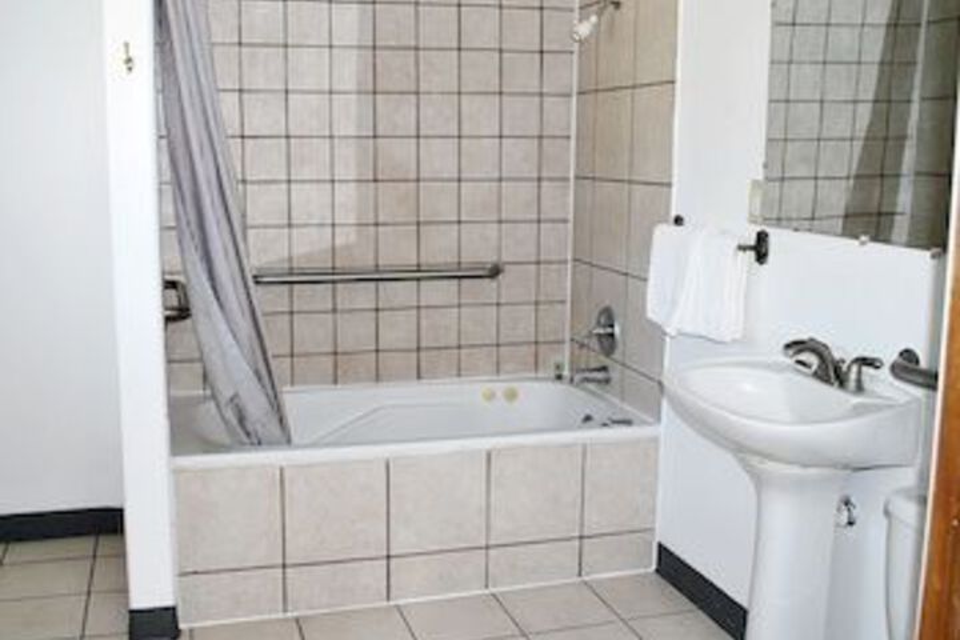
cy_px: 320
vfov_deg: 43.6
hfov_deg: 61.9
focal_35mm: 30
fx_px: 800
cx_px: 480
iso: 200
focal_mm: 20
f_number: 3.8
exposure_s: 1/60
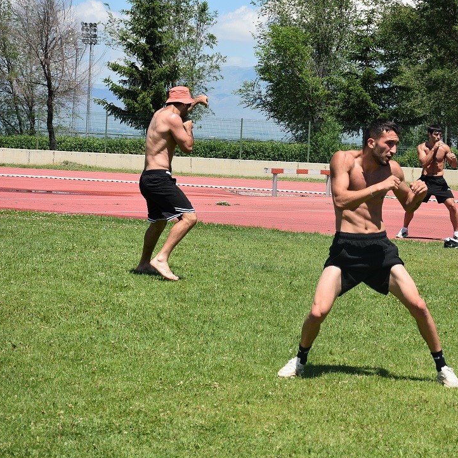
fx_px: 1841
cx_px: 349
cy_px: 235
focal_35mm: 123
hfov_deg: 14.1
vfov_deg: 14.2
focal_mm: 62
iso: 160
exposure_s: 1/500
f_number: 8
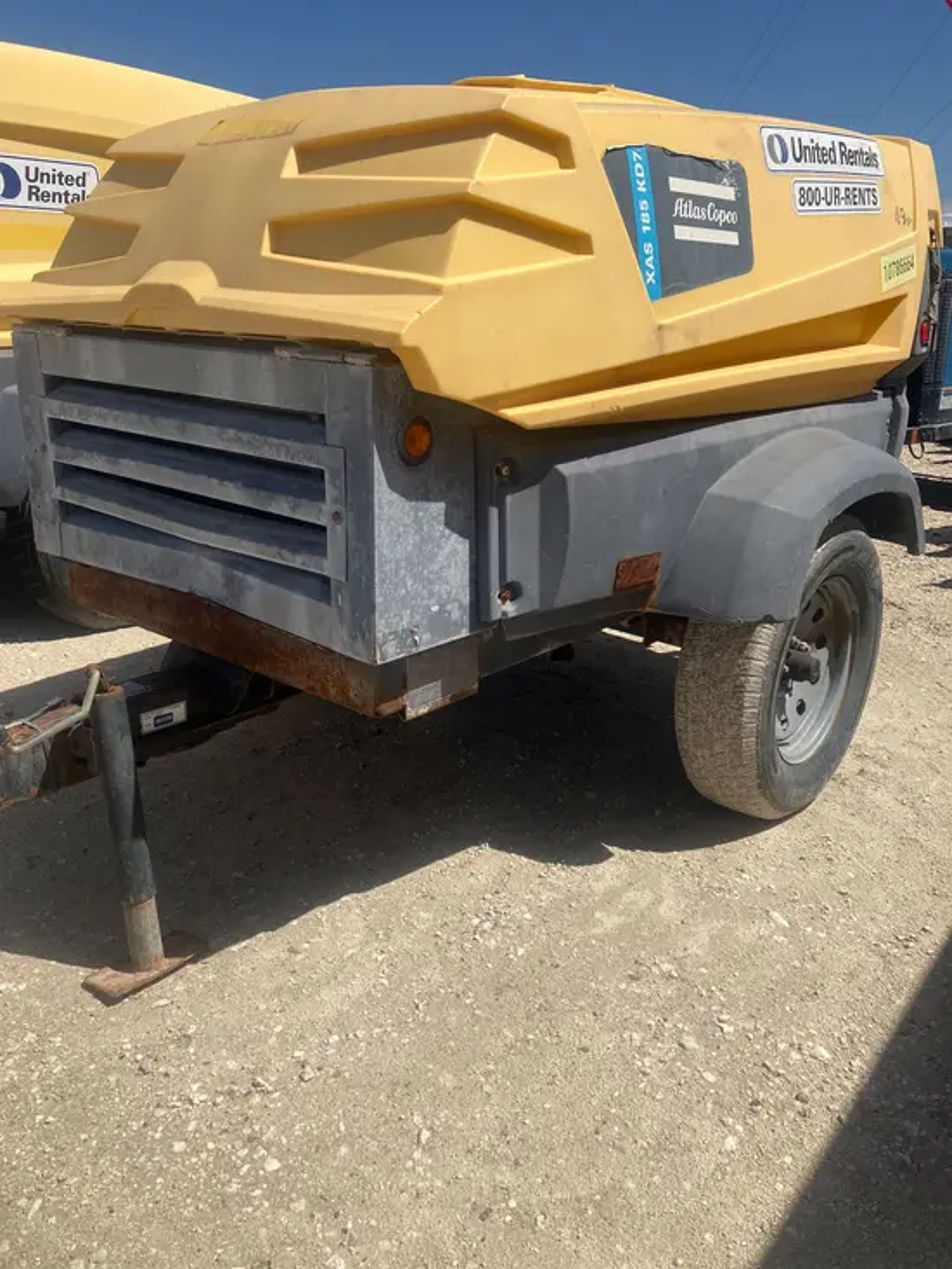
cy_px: 634
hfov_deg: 49.8
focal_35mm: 28
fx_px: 1026
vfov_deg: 63.4
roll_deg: -1.8
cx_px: 476
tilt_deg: -17.7
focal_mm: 3.99
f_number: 1.8
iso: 32
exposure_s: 1/3247
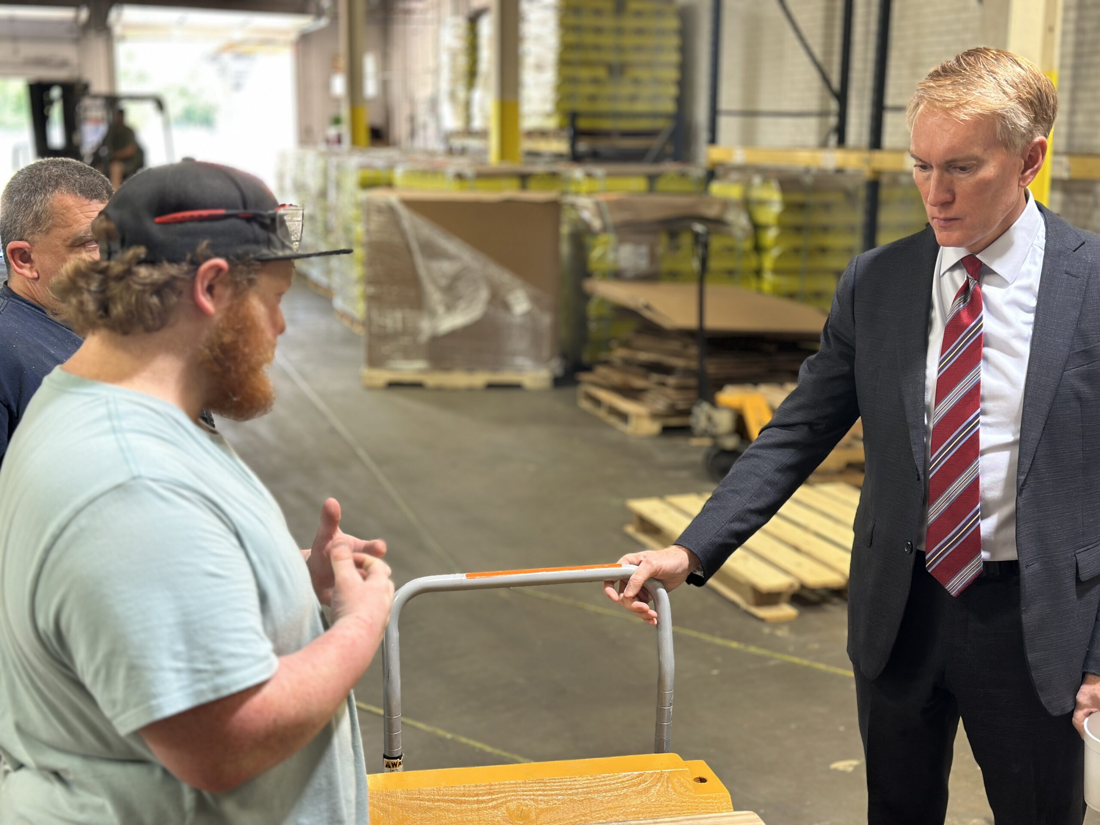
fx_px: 1525
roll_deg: -1.6
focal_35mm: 48
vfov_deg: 30.3
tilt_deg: -10.1
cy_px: 412
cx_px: 550
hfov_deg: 39.7
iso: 100
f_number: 1.78
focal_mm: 6.86
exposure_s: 1/60
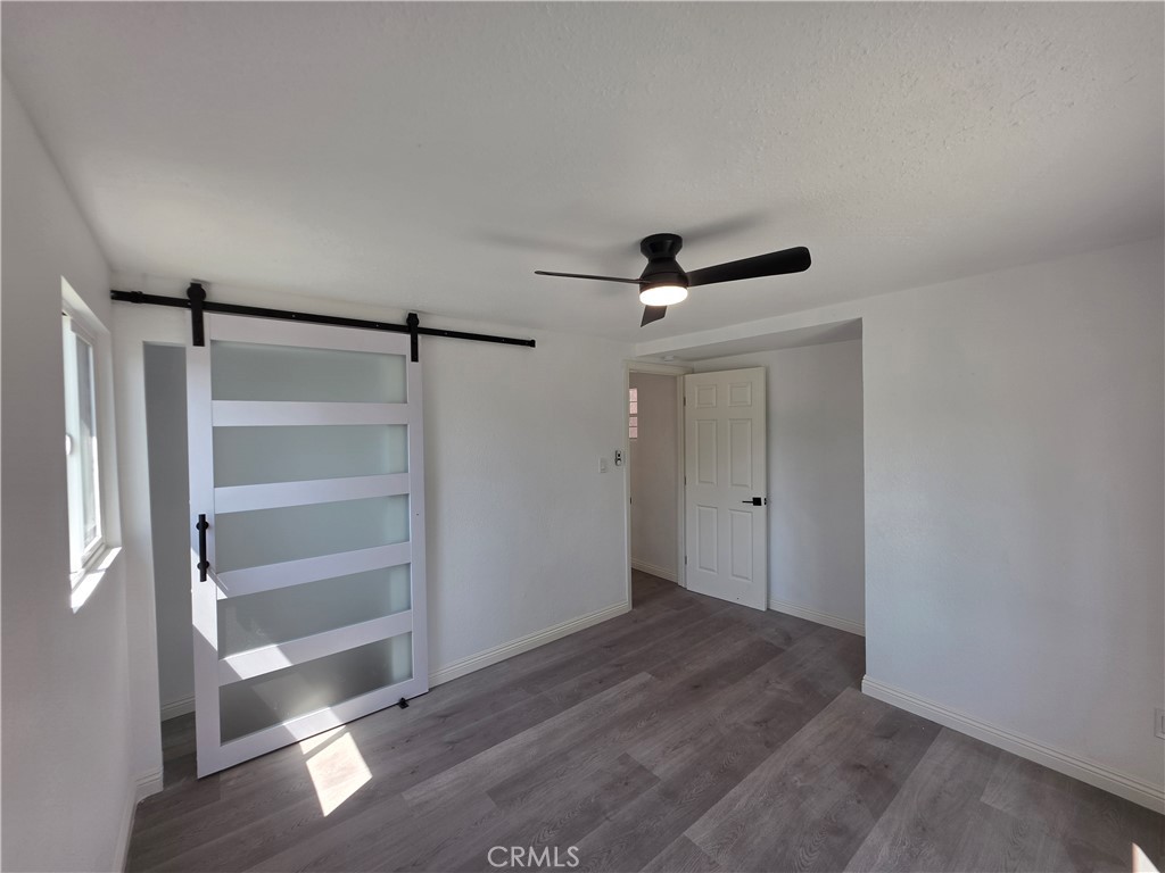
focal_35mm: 13
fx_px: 438
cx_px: 582
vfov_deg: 89.9
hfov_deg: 106.2
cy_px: 436
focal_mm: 2.2
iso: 32
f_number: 1.9
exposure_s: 1/120
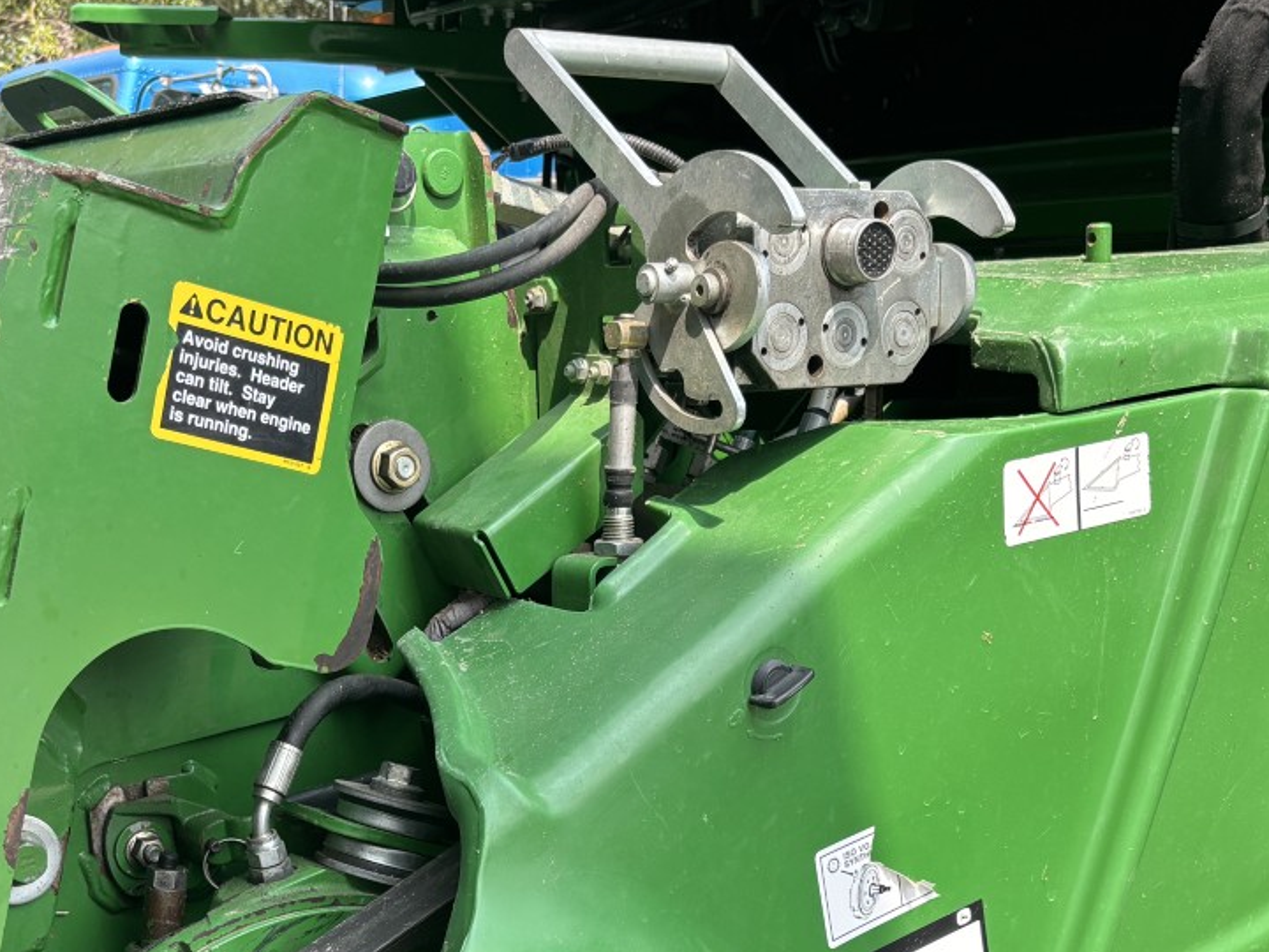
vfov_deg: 27.2
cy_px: 818
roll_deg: -0.8
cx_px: 571
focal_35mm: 52
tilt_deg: -14.5
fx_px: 1906
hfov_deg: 36.8
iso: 50
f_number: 1.6
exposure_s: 1/662
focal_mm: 5.96
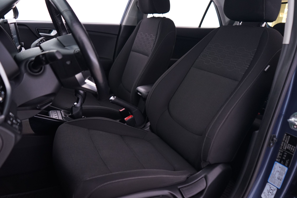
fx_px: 231
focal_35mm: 28
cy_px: 99
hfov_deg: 65.5
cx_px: 148
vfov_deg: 46.4
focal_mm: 28
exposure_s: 1/5
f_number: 3.5
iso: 1250
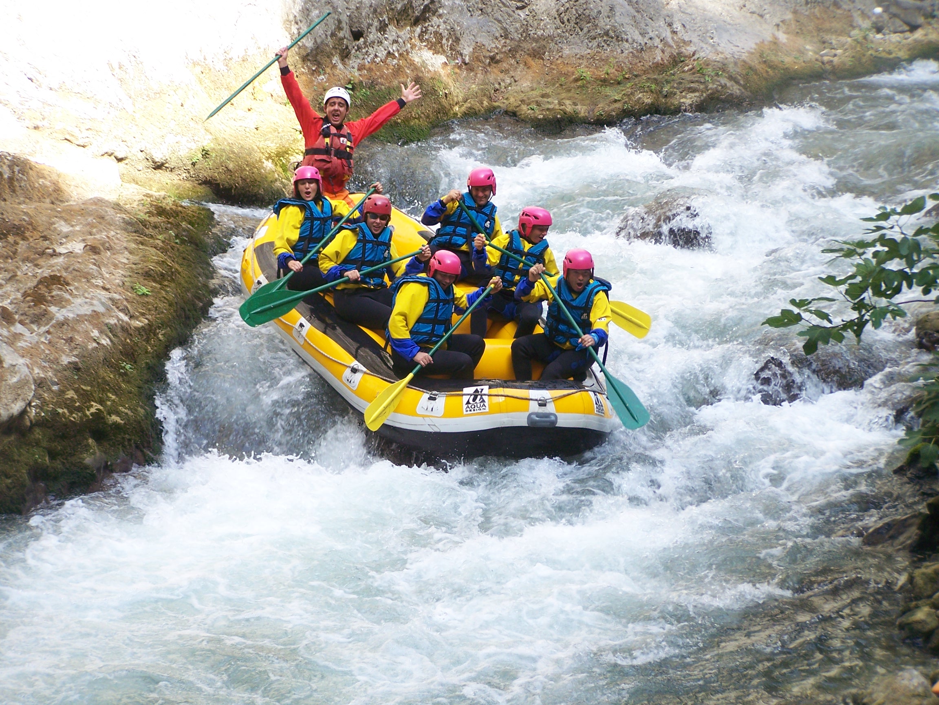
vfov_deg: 11.6
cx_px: 470
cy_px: 352
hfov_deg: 15.4
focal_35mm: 128
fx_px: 3472
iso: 100
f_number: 3.2
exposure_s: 1/160
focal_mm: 21.2
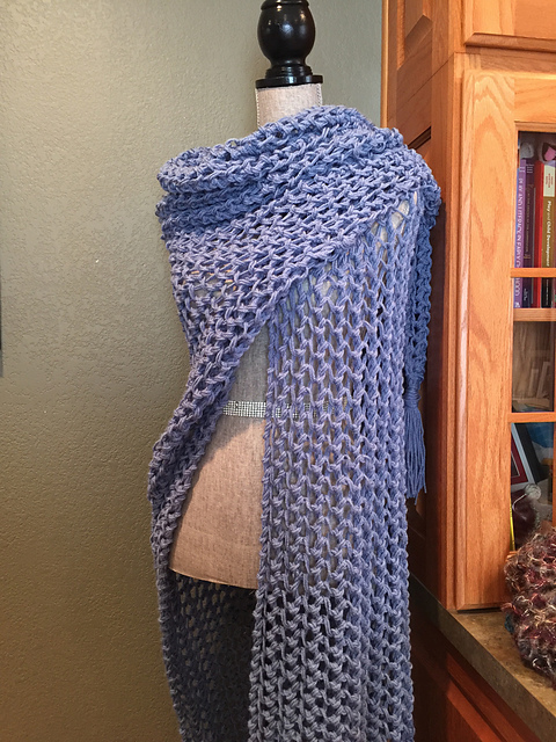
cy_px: 371
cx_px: 278
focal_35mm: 29
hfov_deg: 48.2
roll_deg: +0.0
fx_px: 621
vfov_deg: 61.7
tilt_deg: -2.8
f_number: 2.2
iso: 125
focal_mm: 4.15
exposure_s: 1/10
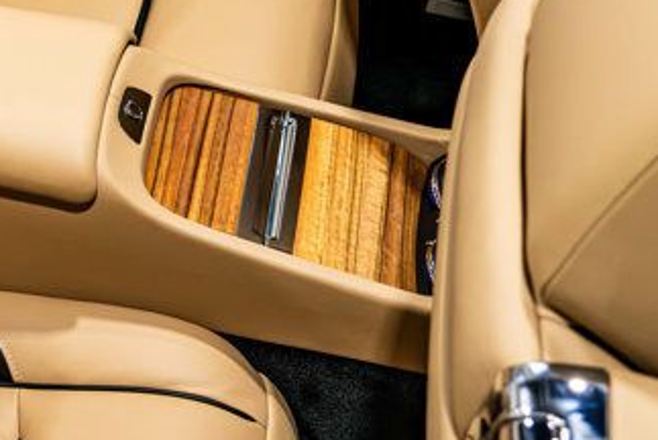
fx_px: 1500
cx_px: -118
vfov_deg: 16.2
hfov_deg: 22.9
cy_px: -56
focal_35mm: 82
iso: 1250
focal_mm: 25
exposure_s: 1/80
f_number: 4
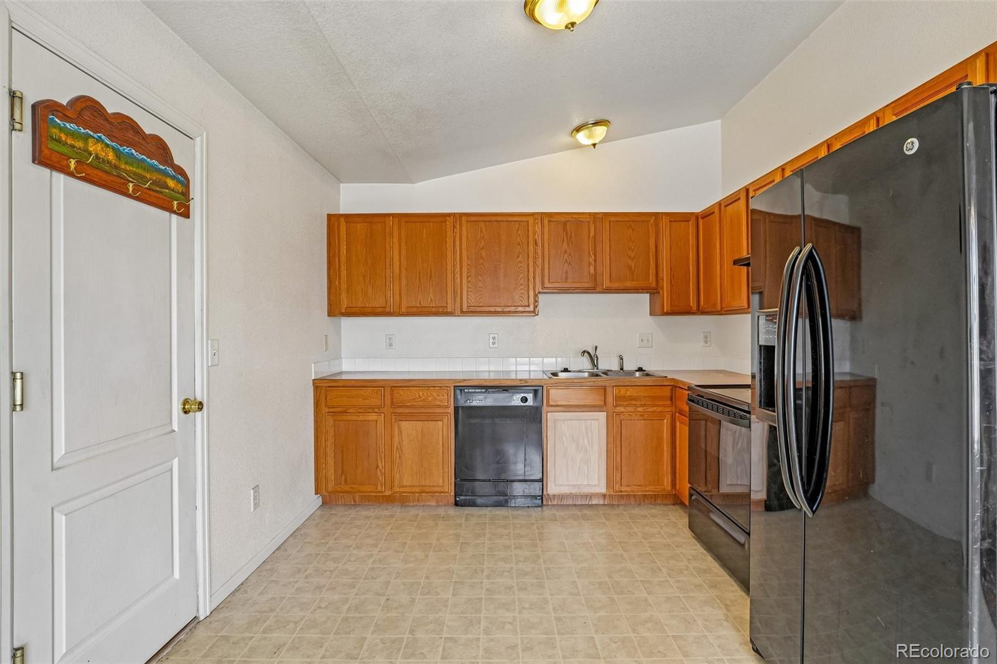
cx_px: 498
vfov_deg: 72.0
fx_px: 457
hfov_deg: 95.0
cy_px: 332
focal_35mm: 16
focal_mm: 11
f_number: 8
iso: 400
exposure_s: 1/30
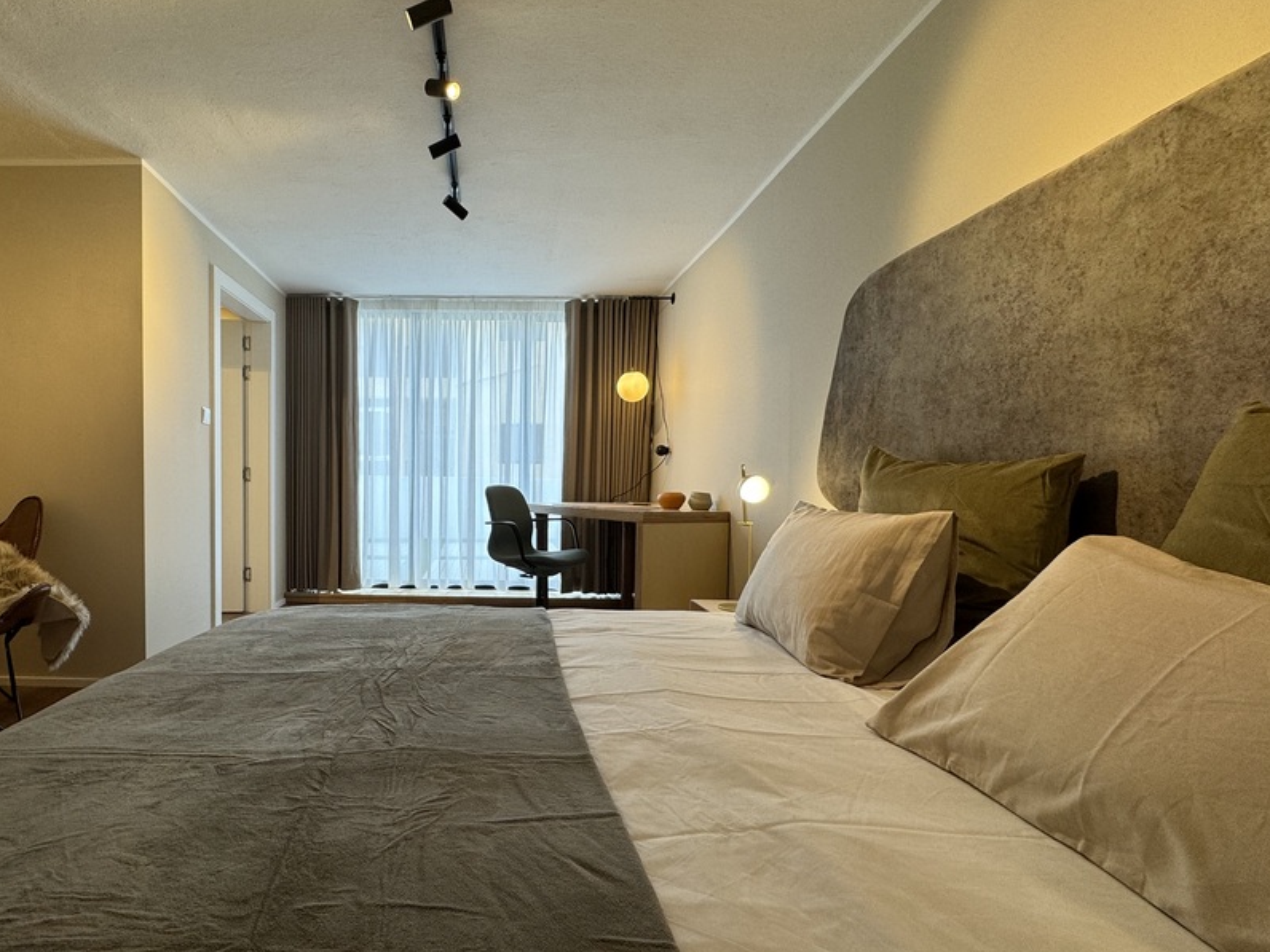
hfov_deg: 85.9
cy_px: 504
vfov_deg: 71.5
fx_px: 660
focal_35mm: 18
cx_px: 471
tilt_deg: -2.4
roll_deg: -0.7
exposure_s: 1/100
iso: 64
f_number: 2.2
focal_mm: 2.22
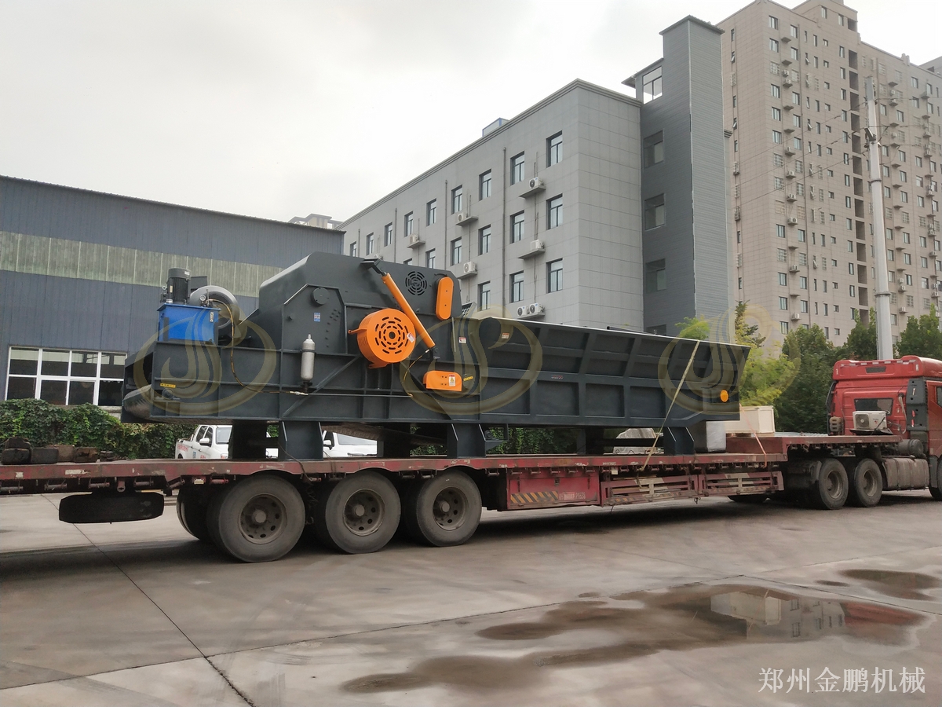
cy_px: 354
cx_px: 471
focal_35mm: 30
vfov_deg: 46.8
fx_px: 816
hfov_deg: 60.0
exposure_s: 1/1027
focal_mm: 3.95
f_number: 1.8
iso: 125
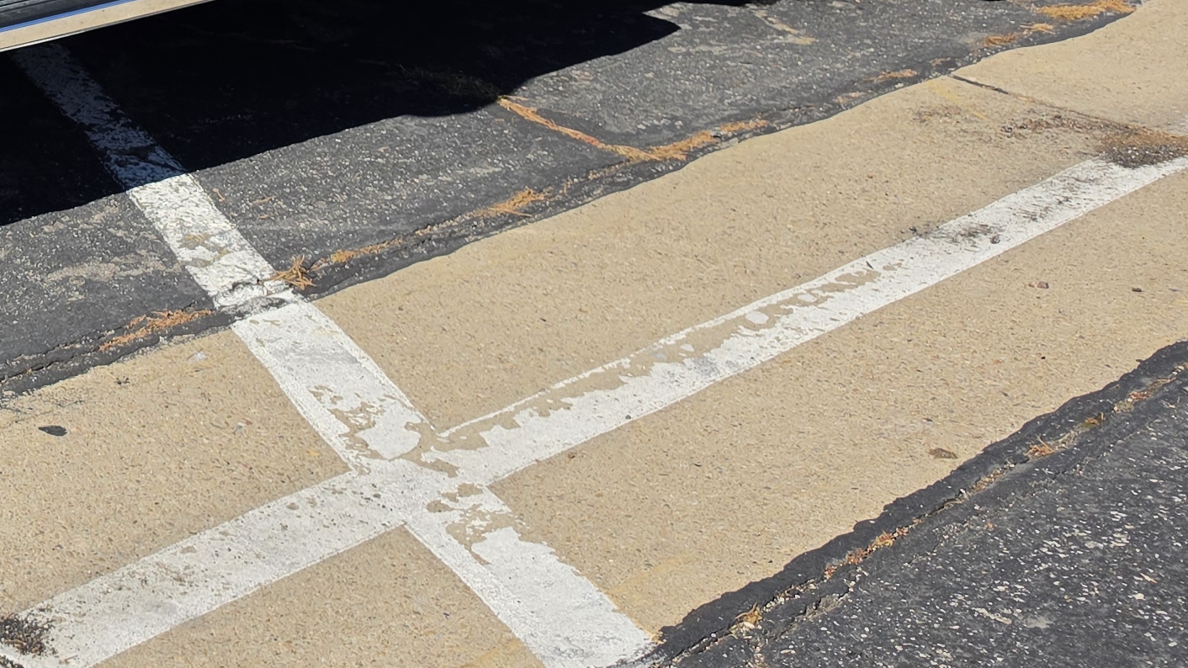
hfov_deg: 25.5
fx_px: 2236
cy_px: -250
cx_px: -370
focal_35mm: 71
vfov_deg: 15.9
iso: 50
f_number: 1.4
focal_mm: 6.5
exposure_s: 1/7939
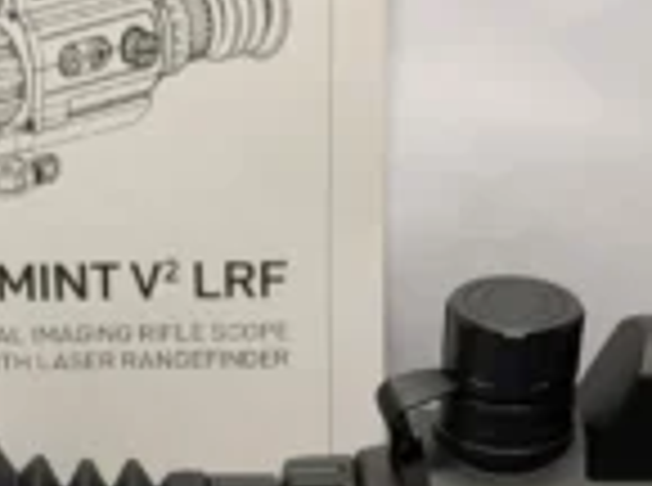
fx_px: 2104
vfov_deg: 12.1
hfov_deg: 17.6
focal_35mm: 112
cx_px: 261
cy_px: 860
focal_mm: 4.38
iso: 76
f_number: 1.73
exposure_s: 1/25
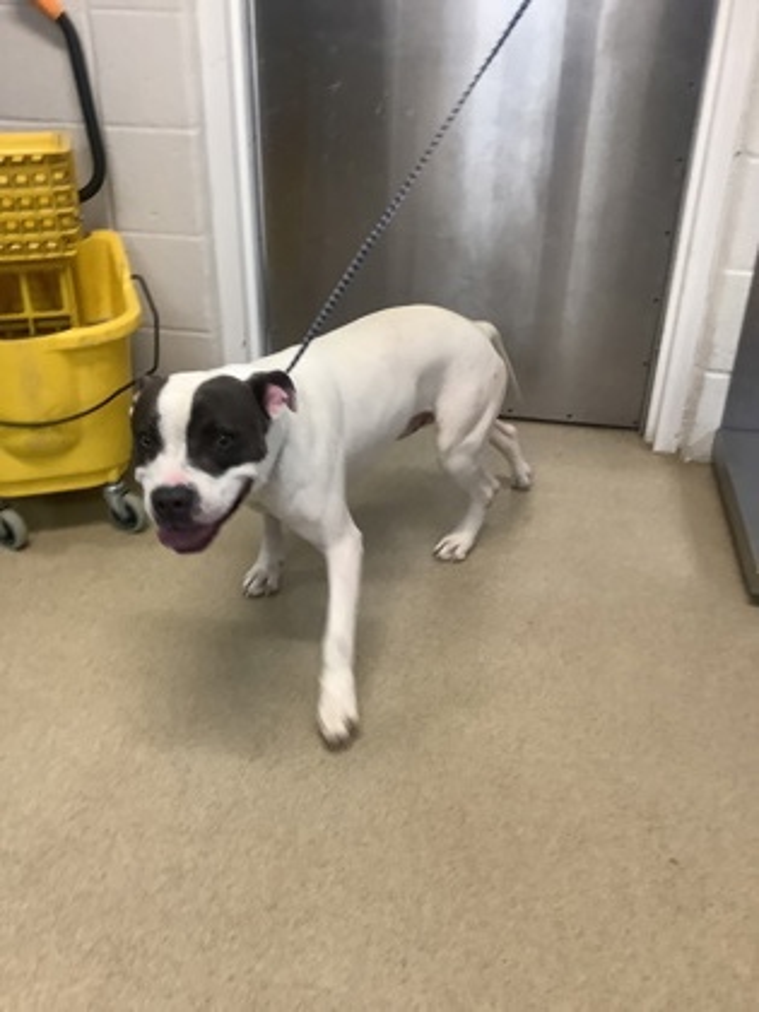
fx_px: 906
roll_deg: -3.5
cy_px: 506
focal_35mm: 31
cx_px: 380
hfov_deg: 45.4
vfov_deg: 58.4
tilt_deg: -30.9
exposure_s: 1/60
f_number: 2.4
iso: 200
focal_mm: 3.3
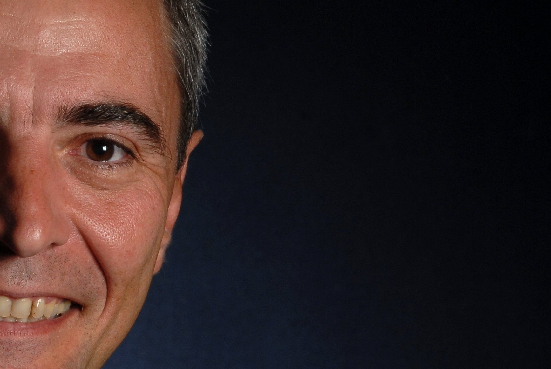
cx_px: -50
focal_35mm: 452
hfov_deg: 4.5
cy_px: 213
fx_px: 6929
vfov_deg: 3.1
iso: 125
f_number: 16
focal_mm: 135
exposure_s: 1/125
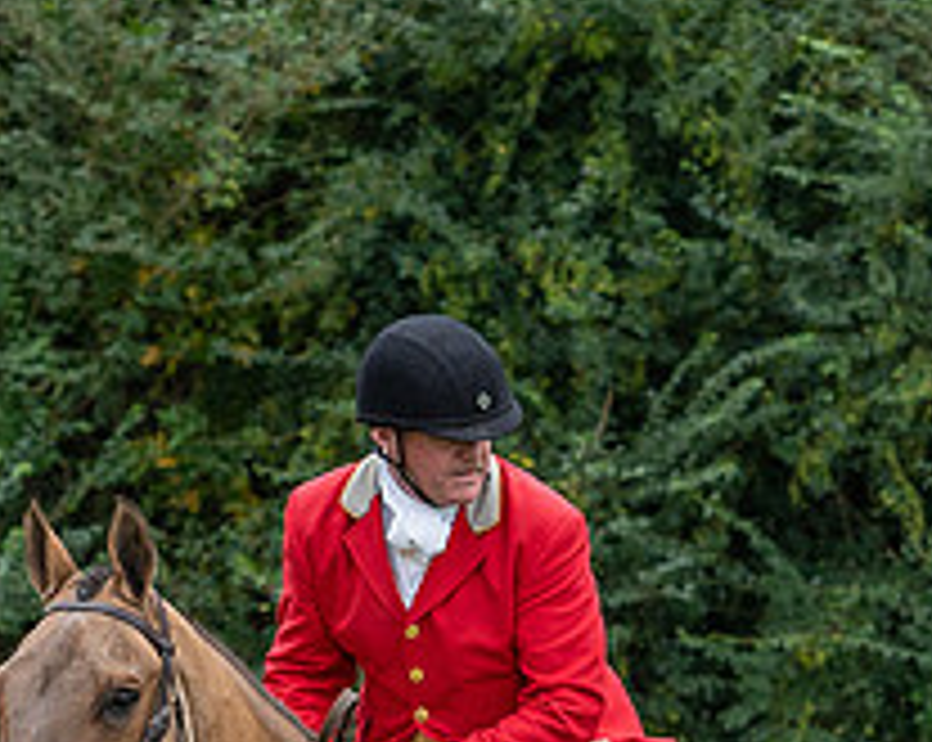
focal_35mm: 576
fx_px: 15866
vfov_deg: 2.7
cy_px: 1283
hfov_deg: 3.4
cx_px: 596
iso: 500
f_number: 4
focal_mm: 105
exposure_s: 1/1250
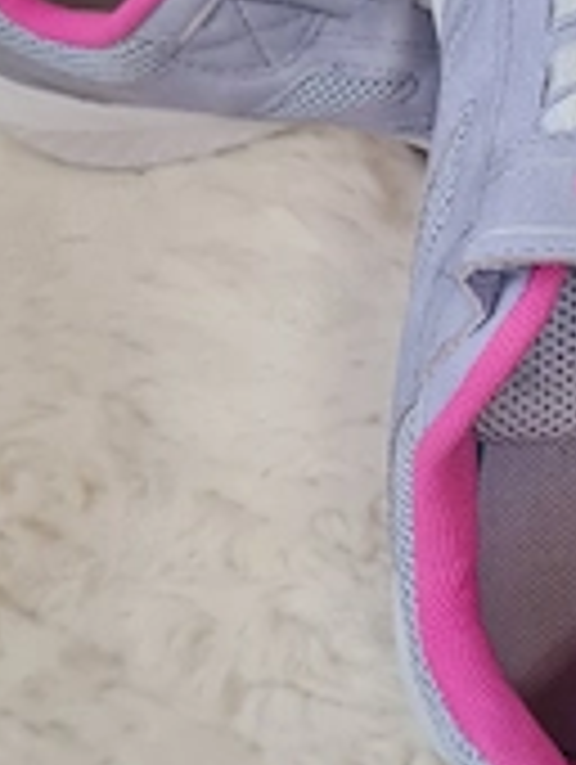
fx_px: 1350
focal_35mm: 61
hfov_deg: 23.6
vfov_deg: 31.5
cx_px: 495
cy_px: 284
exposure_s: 1/50
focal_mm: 5.4
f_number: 1.8
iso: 320
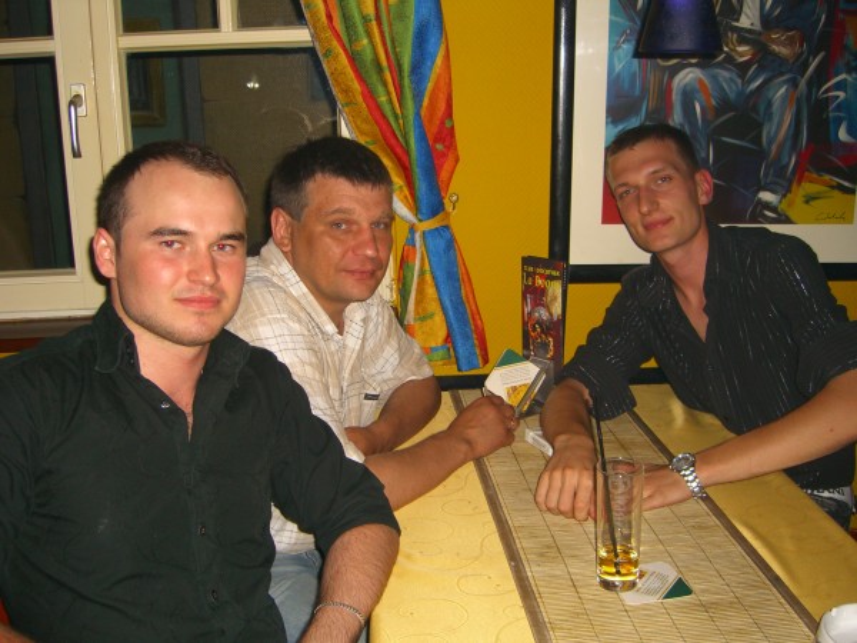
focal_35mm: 38
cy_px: 322
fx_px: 941
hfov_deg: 49.0
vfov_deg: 37.7
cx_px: 428
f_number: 2.8
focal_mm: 7.9
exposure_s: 1/60
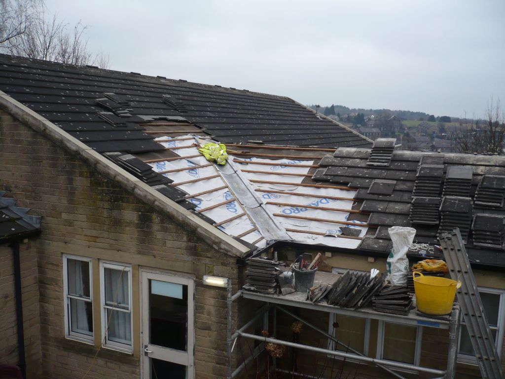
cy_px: 190
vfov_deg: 40.7
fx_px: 511
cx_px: 252
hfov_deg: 52.6
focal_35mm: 35
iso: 100
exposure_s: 1/80
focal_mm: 5.8
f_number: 2.8
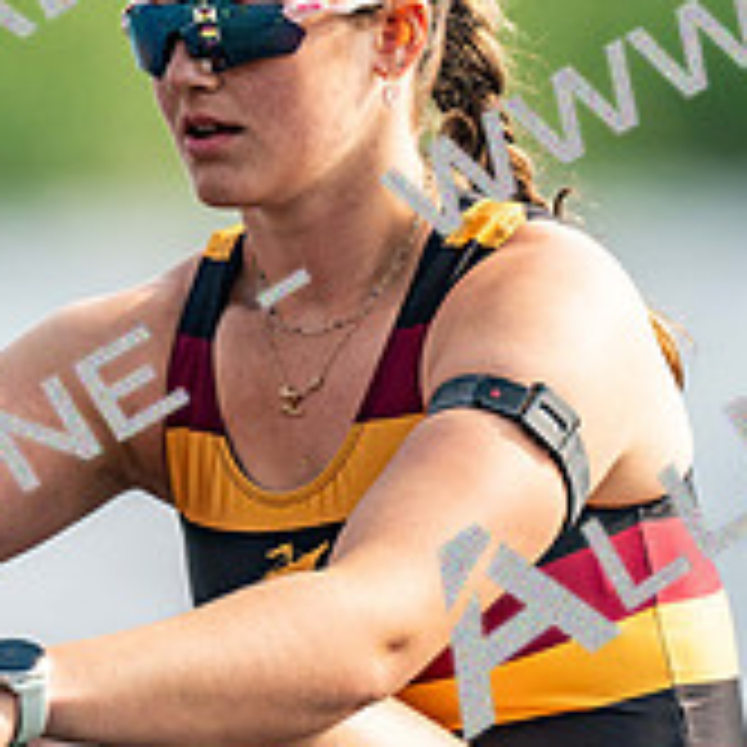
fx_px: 43433
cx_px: 54
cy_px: 313
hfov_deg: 1.0
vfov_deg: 1.0
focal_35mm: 1779
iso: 360
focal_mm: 600
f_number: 4
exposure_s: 1/2500
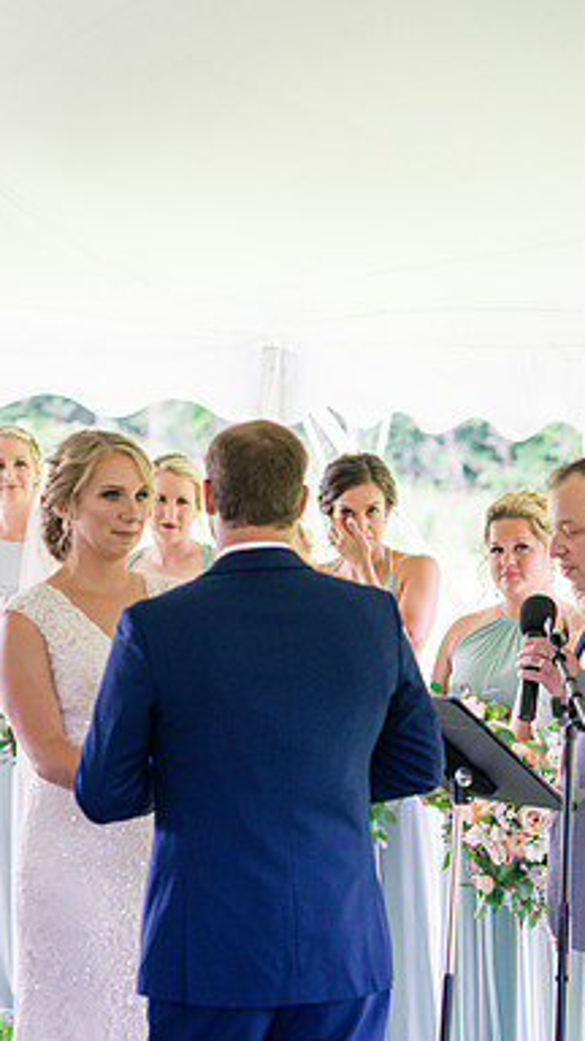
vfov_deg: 15.6
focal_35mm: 138
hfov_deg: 8.8
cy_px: 519
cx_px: 469
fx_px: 3806
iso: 500
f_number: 3.2
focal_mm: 85
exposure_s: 1/250
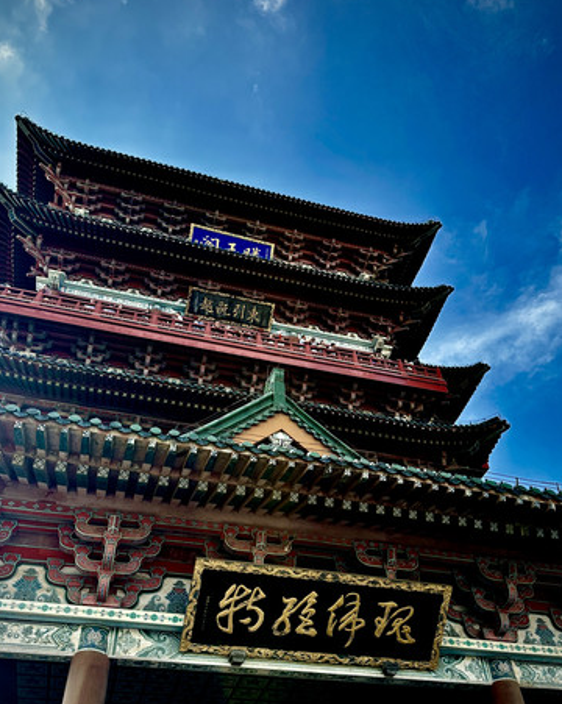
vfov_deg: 66.0
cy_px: 379
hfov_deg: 54.9
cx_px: 276
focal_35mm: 26
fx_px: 541
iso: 80
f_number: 1.78
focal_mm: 6.86
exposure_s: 1/1949
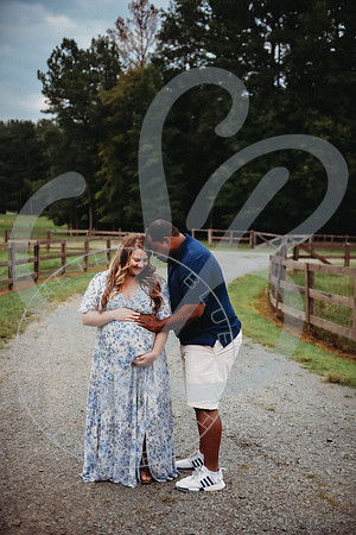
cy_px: 268
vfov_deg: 43.6
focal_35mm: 45
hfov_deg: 29.9
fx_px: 667
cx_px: 178
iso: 800
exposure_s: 1/125
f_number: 2.8
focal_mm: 45
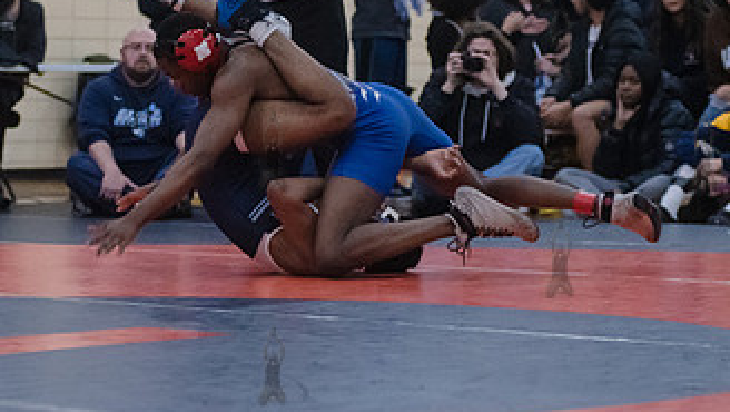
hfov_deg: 14.5
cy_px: 150
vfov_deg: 8.2
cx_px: 272
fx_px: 2867
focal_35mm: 148
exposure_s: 1/320
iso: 8000
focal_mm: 80
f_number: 3.2
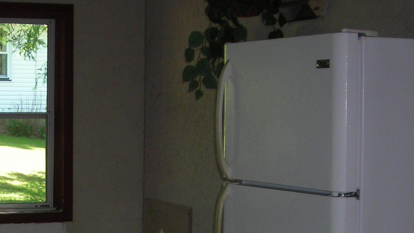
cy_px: 232
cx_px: 83
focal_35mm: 94
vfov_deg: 12.7
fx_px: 1032
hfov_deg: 22.4
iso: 50
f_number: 3.2
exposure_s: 1/30
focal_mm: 6.3
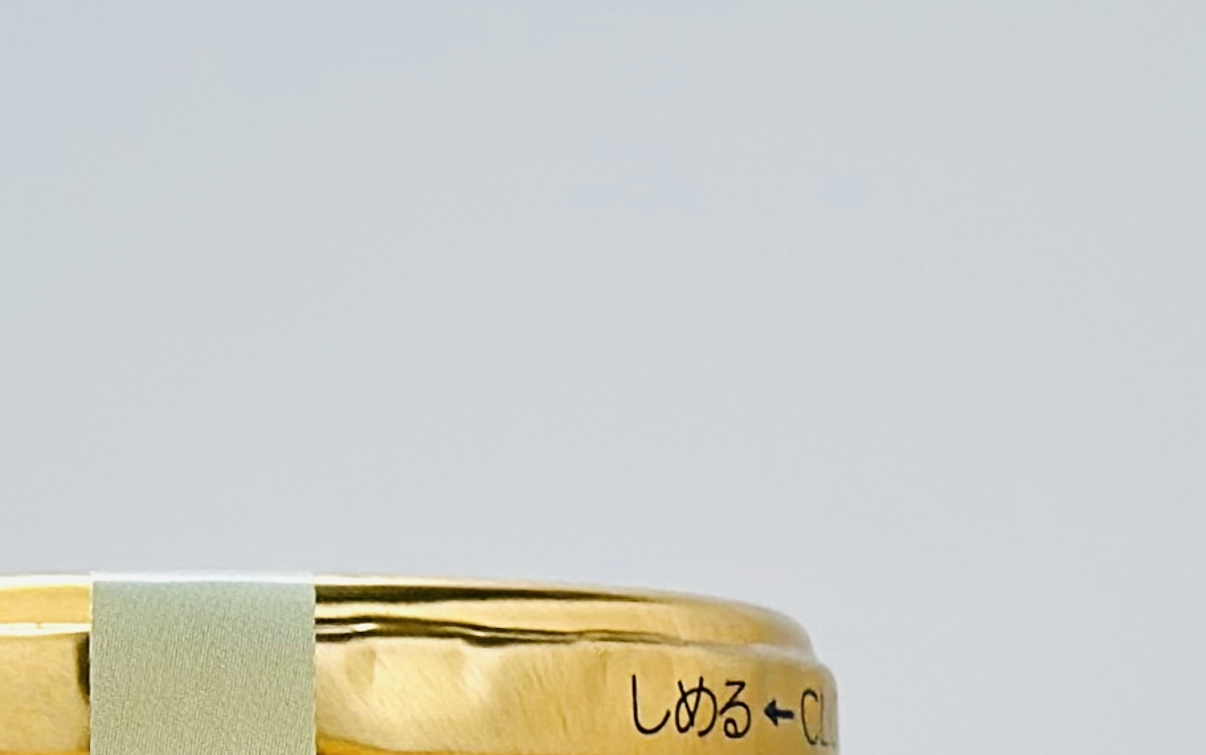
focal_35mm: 216
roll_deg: -0.5
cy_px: 1290
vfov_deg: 6.0
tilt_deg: -2.0
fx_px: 7102
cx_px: 222
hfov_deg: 9.7
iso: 125
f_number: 1.78
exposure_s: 1/110
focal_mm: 6.86
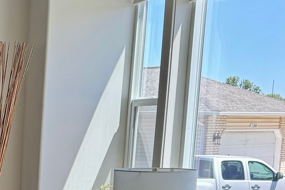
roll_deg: -1.0
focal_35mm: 86
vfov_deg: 15.3
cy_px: 232
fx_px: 681
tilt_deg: -9.8
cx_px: -95
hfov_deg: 21.2
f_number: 1.78
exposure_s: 1/250
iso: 64
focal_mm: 6.76
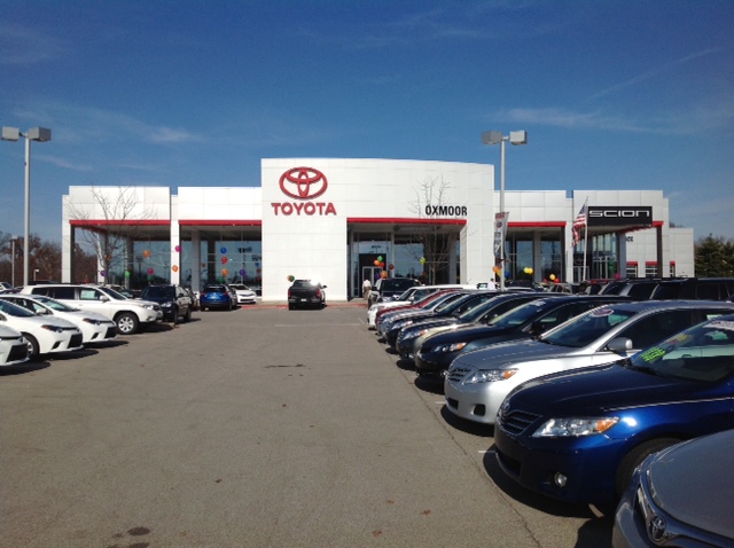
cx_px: 367
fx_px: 741
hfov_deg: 52.7
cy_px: 274
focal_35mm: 35
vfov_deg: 40.6
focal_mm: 4.28
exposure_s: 1/5051
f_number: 2.4
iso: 64
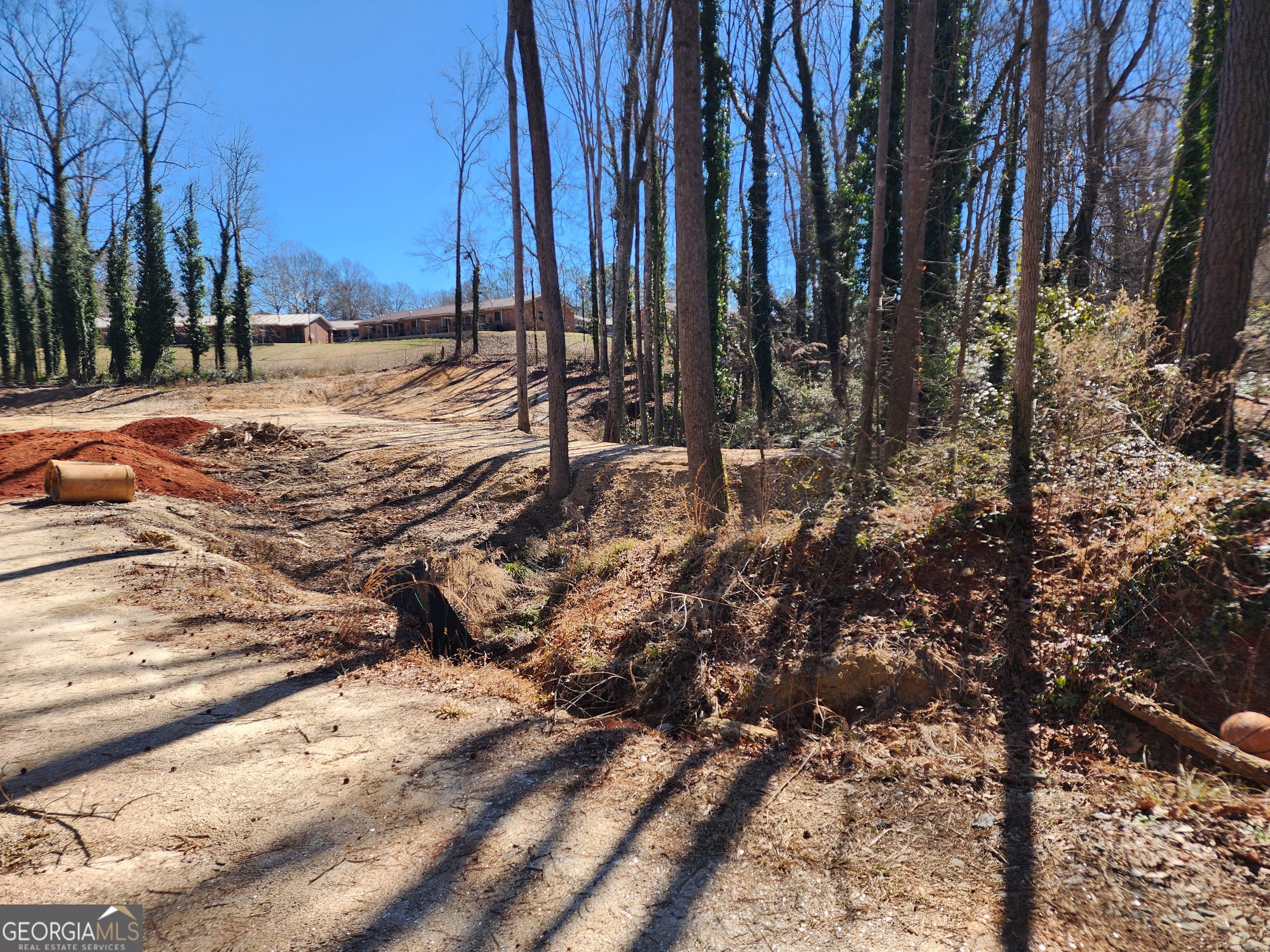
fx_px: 844
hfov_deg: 73.9
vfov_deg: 58.9
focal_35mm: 23
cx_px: 635
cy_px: 476
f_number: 1.8
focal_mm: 6.4
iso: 12
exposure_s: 1/475
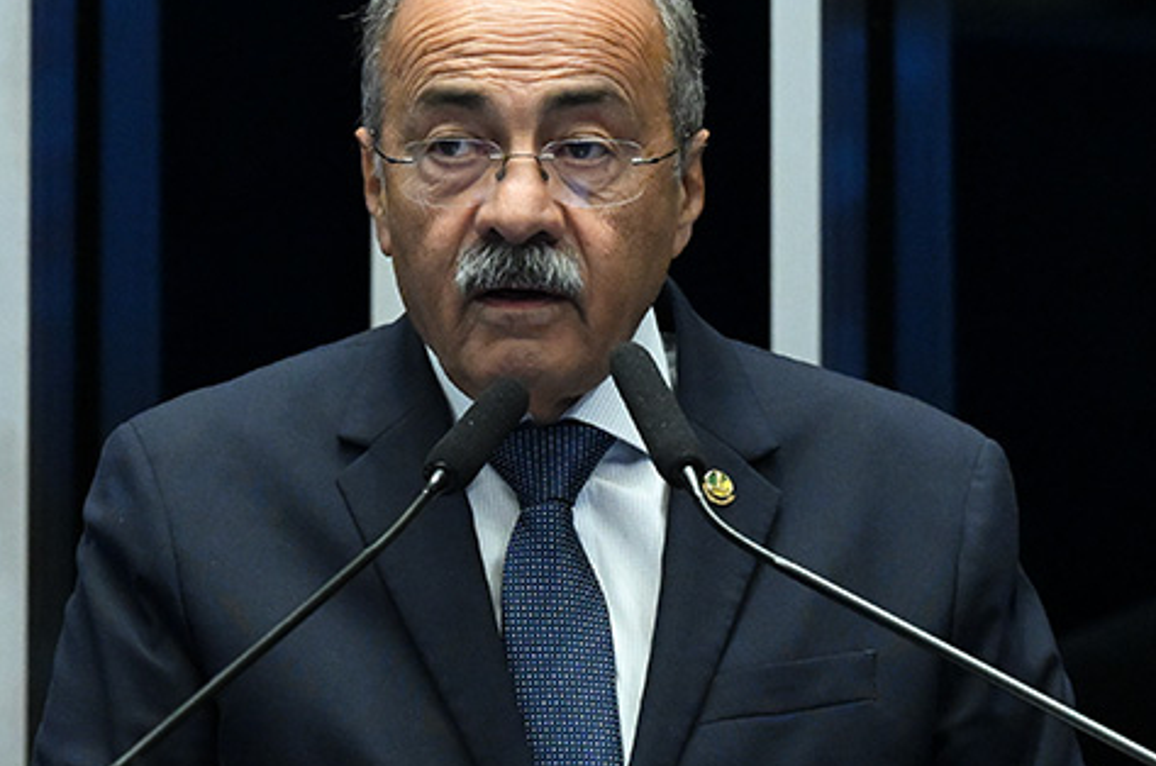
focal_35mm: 236
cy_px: 442
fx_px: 7563
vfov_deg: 5.8
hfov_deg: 8.7
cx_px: 693
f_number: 4.5
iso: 5000
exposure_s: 1/160
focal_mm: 130
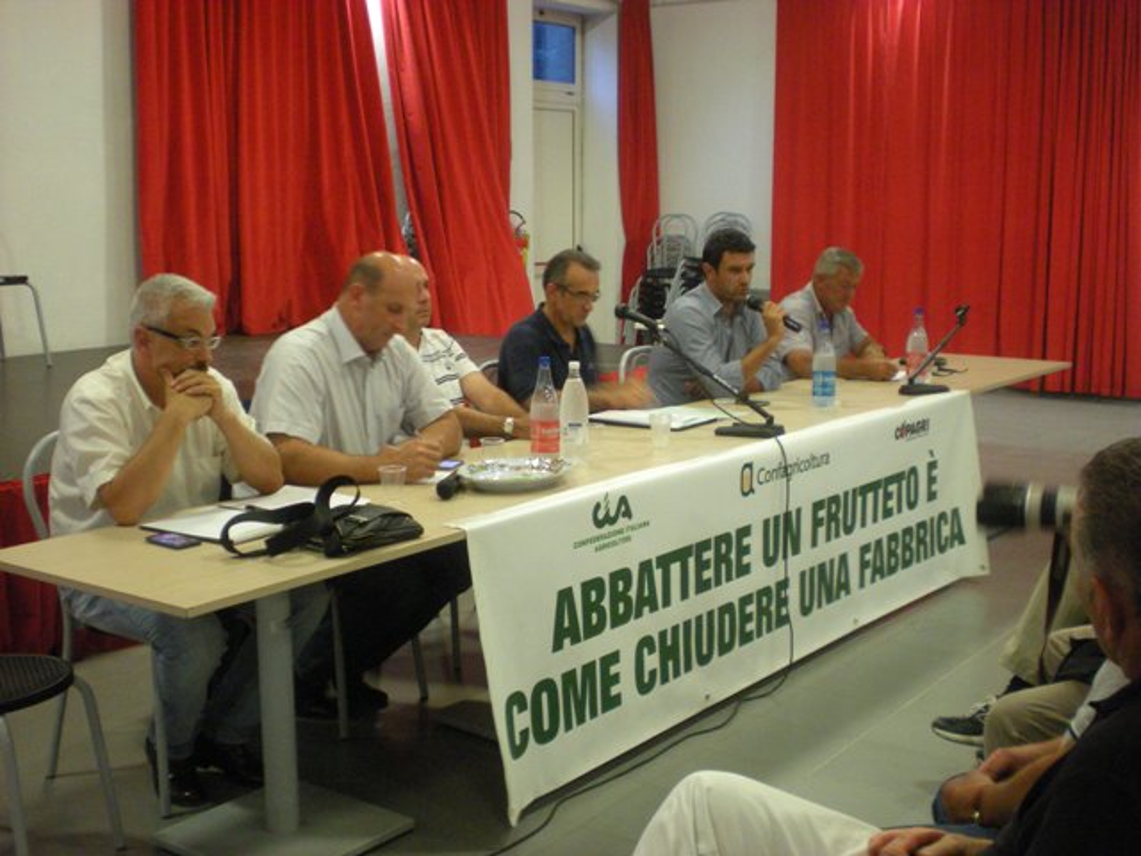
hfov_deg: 42.9
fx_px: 1450
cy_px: 428
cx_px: 570
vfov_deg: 32.9
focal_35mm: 44
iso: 364
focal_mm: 7.4
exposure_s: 1/8
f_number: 3.5
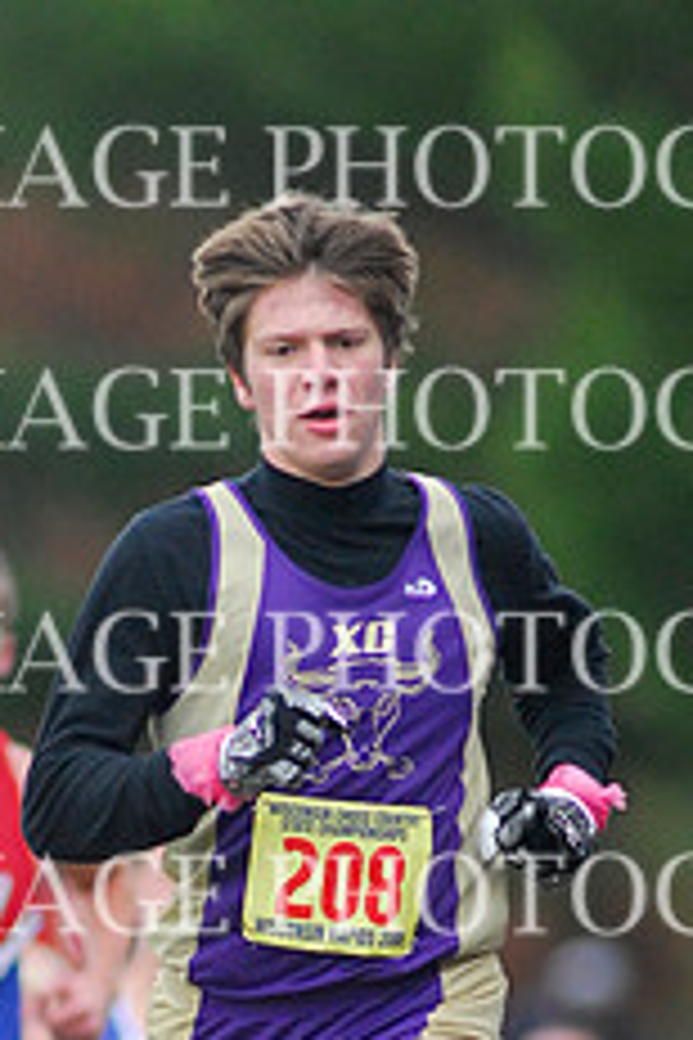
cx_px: 234
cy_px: 1017
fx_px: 32626
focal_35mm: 1130
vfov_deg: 1.8
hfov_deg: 1.2
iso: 800
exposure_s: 1/640
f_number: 4
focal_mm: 300
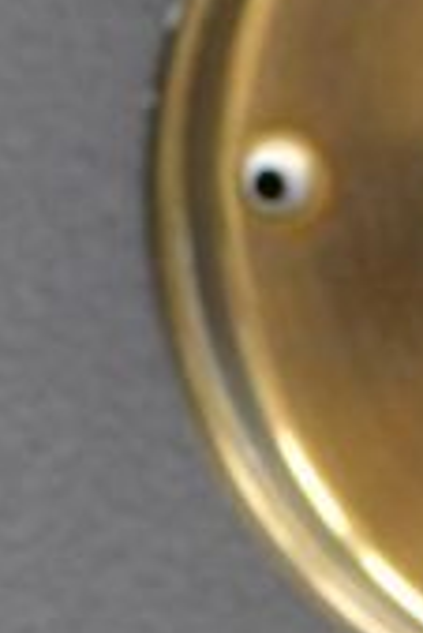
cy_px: 330
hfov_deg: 4.5
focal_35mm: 299
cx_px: 1138
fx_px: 5258
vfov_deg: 6.9
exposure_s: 1/100
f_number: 5
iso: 400
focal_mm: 25
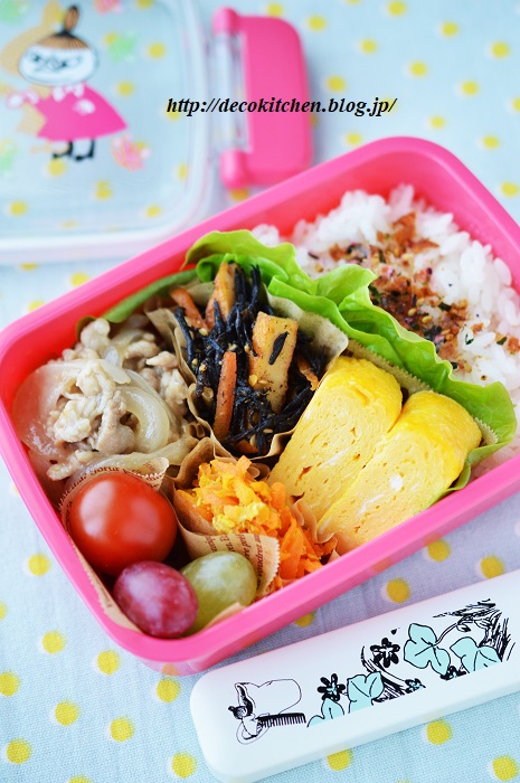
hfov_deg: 22.6
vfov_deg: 33.4
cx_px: 260
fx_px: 1303
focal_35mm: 60
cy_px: 392
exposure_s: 1/60
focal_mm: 40
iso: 560
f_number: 3
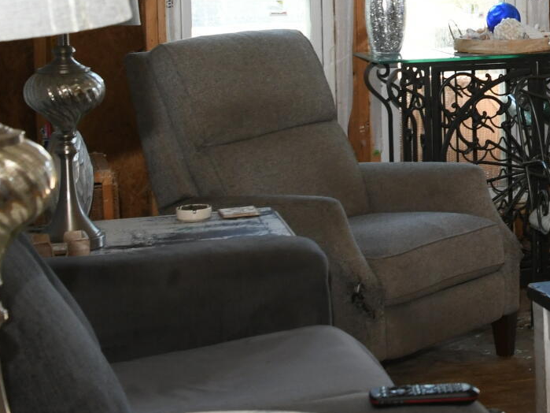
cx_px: 854
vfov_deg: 14.8
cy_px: 39
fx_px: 1573
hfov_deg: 17.6
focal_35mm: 99
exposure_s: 1/60
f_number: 6.3
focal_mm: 24
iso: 1000
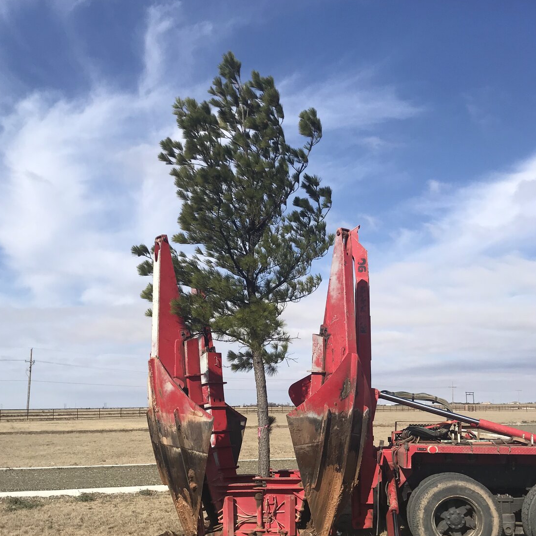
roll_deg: +0.7
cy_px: 362
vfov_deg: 45.3
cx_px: 266
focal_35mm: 36
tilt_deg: +5.0
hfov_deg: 46.0
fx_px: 631
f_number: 1.8
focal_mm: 3.99
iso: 20
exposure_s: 1/3300
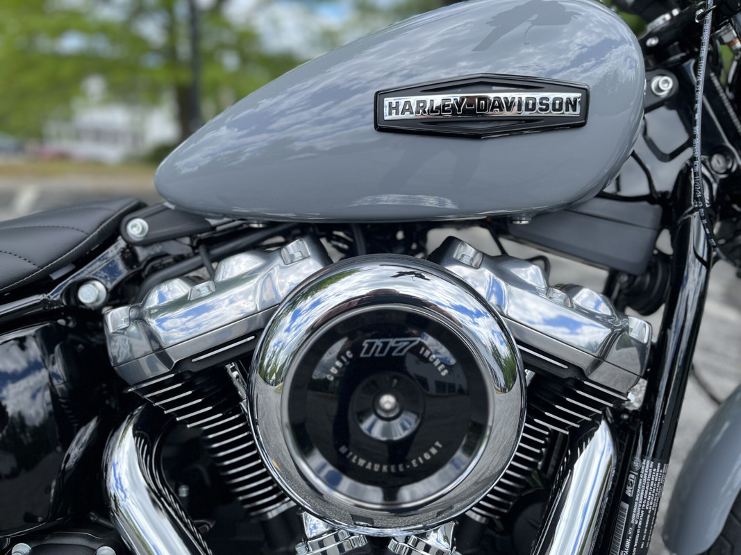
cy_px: 278
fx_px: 557
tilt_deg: -18.6
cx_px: 370
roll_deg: -2.7
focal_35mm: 26
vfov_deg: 53.1
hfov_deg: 67.3
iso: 50
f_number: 1.6
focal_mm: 5.1
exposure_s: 1/1175
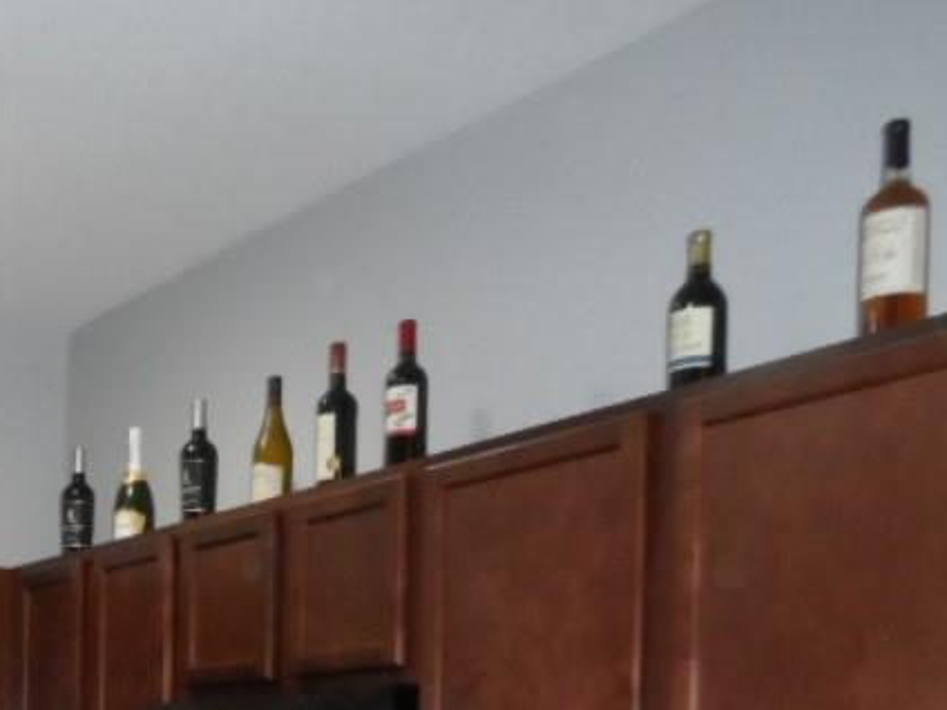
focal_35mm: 58
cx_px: -13
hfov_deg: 30.7
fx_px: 1587
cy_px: 819
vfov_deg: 23.4
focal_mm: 4
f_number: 3.2
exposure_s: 1/30
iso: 320
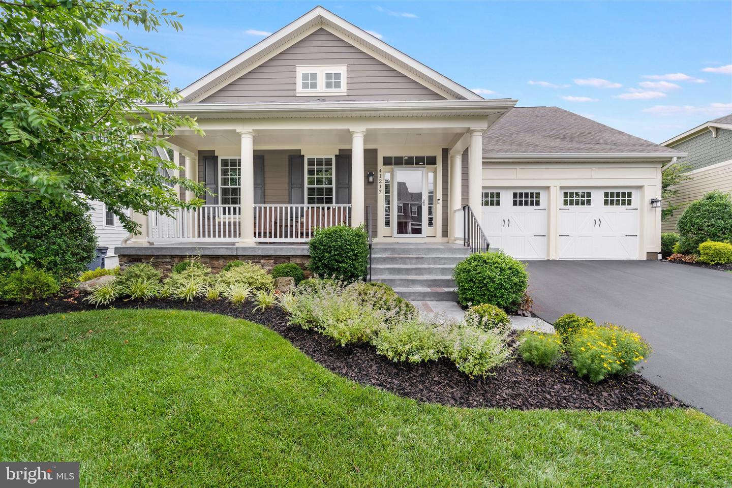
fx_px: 325
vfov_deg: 73.7
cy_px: 244
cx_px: 366
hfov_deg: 96.7
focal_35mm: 16
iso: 640
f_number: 8
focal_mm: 16
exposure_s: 1/100
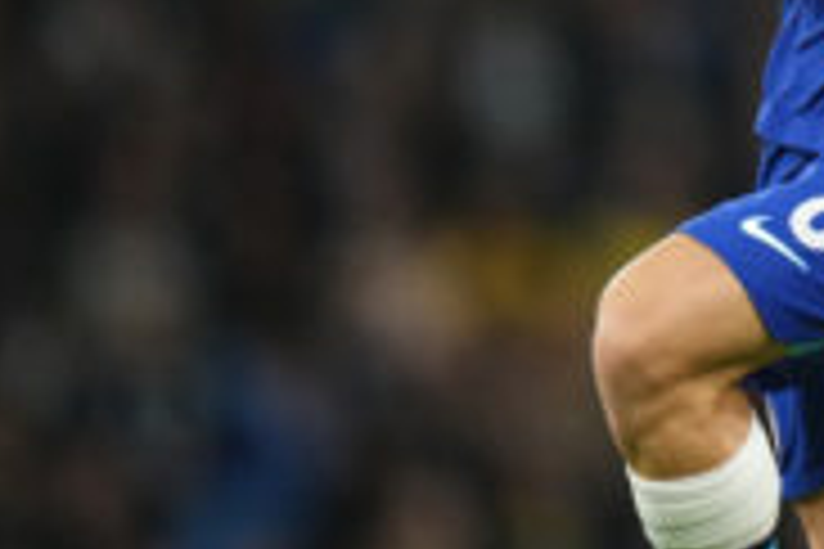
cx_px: 1355
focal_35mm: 1640
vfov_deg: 0.8
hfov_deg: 1.3
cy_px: 22
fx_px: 37535
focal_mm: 400
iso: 2000
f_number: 2.8
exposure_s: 1/1250
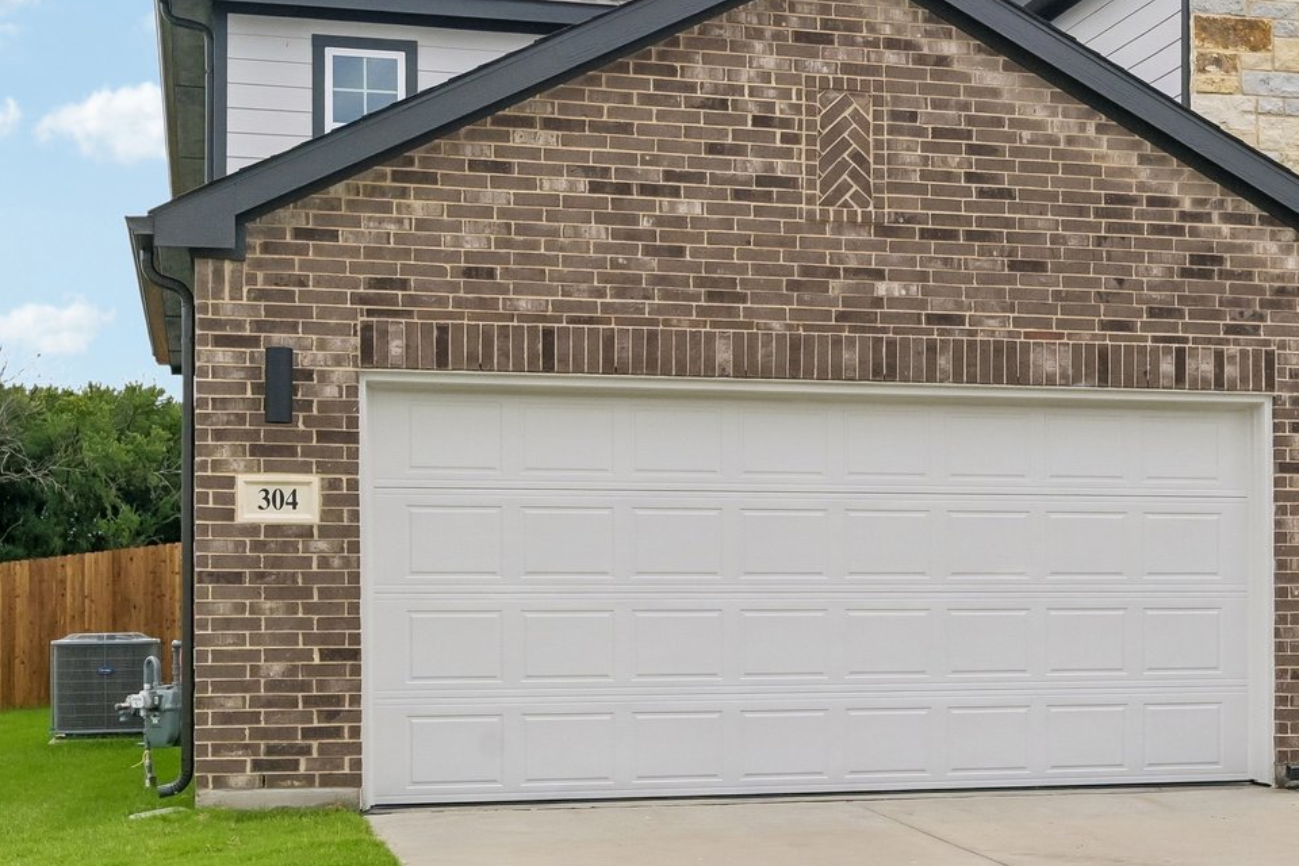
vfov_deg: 21.2
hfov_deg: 30.7
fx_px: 2309
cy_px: 373
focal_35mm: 64
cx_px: 1027
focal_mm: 30
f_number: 8
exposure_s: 1/800
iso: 400
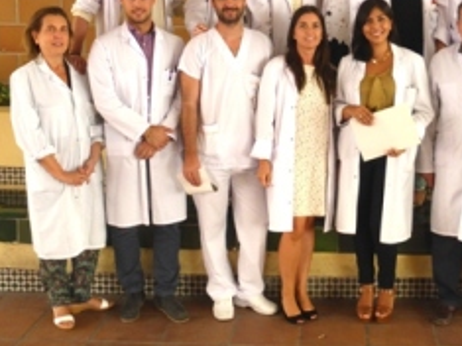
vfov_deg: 28.2
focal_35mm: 51
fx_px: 680
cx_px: 321
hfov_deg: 37.0
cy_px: 99
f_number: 3.7
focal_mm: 6.1
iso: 160
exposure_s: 1/60
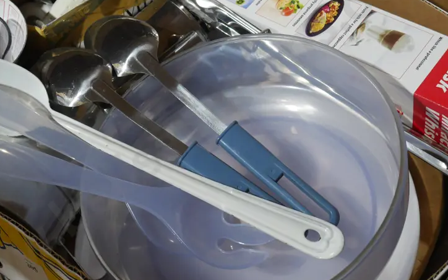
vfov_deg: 18.1
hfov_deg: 28.6
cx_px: 199
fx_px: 879
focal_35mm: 72
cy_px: 124
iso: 1250
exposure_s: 1/60
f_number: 5.2
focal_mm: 24
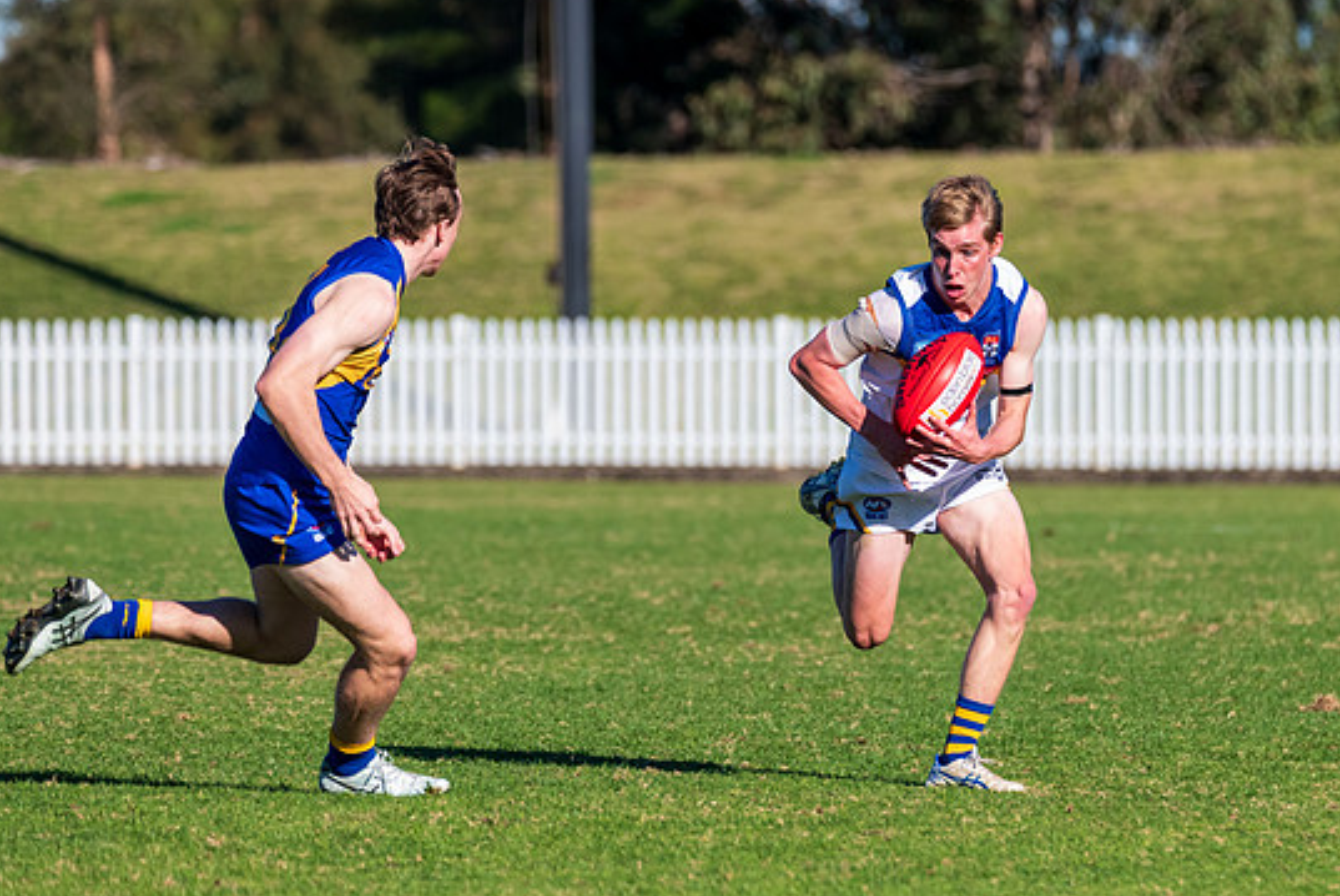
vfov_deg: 2.5
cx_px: 964
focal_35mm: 555
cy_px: 416
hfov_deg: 3.7
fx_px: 20674
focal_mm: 380
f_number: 8
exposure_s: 1/2000
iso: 800
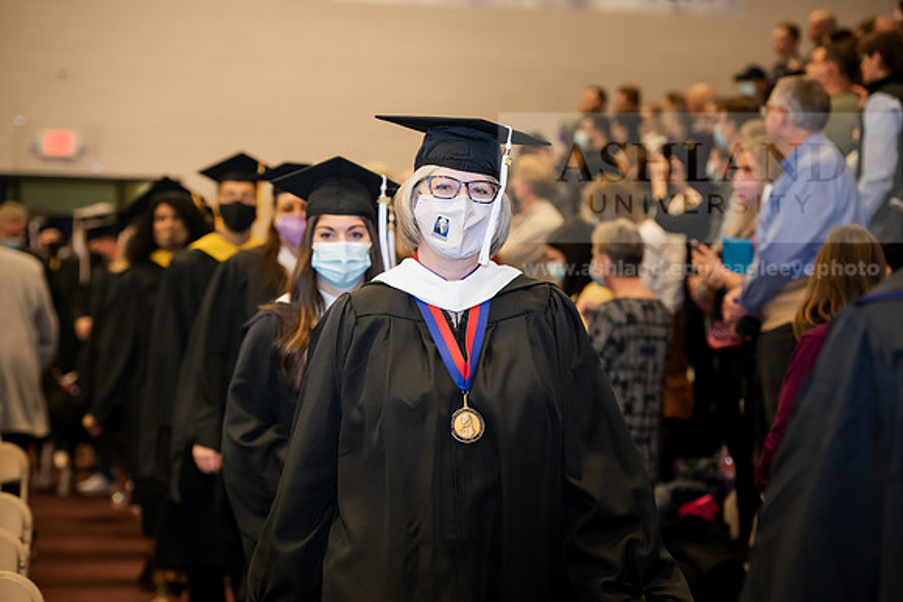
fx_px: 2559
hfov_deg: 20.0
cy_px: 301
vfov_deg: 13.4
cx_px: 452
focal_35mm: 102
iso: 2000
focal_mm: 102
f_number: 4
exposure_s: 1/200
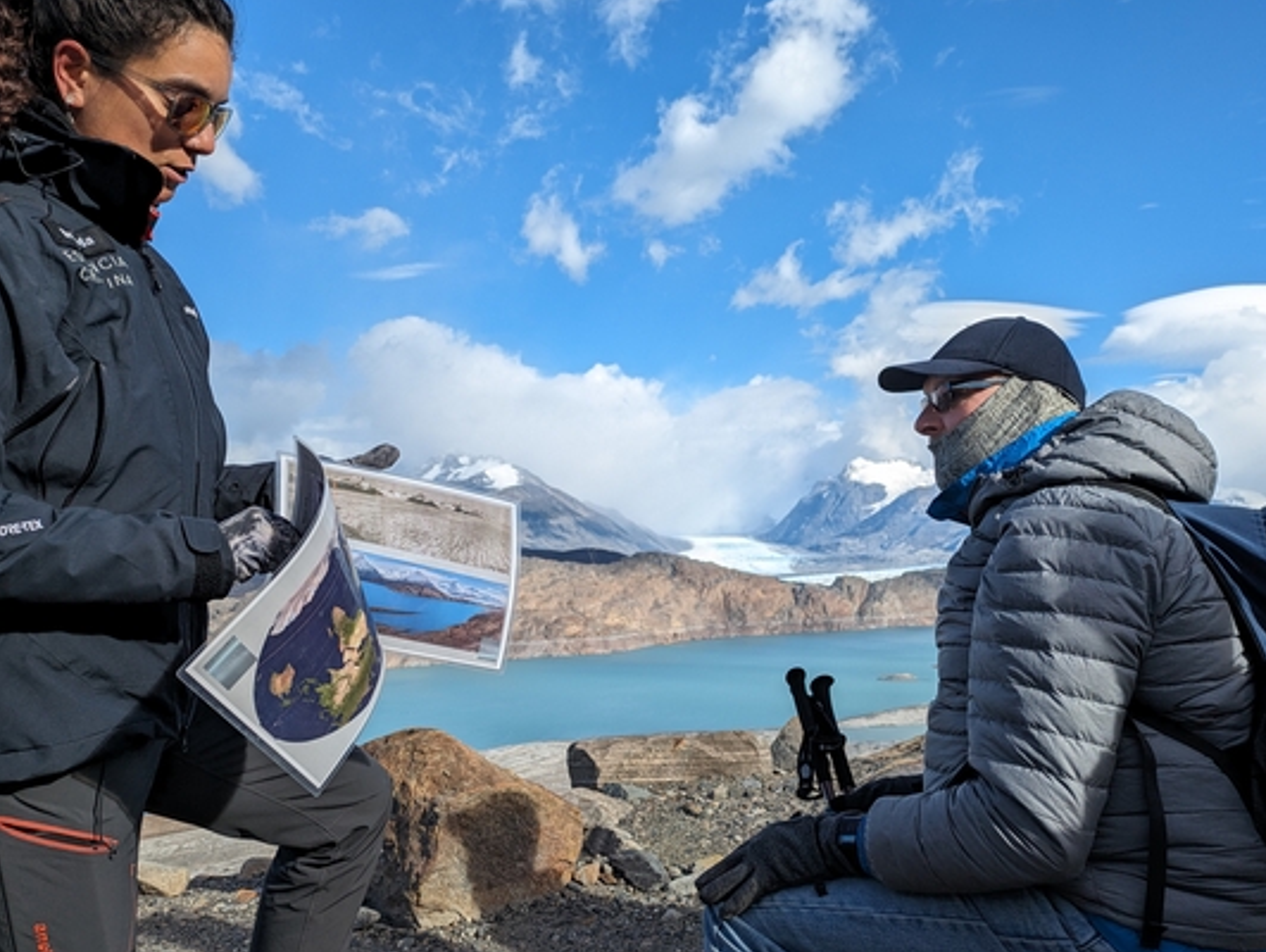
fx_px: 1098
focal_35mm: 30
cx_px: 618
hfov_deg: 59.9
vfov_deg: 46.9
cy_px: 474
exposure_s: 1/2370
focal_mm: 5.43
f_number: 1.89
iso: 46
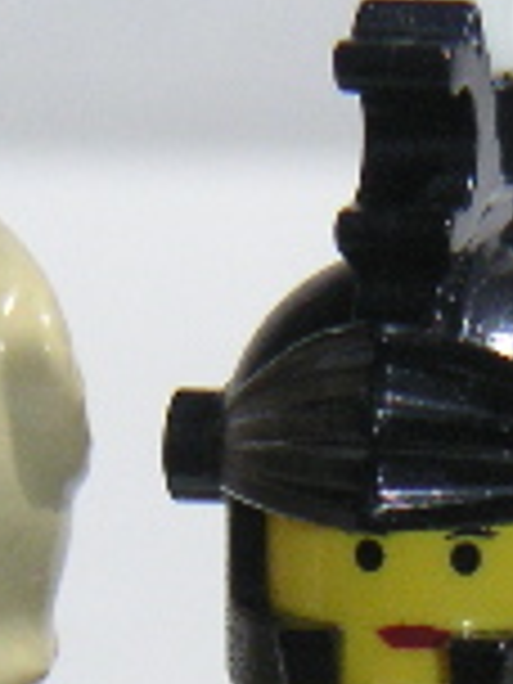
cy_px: 896
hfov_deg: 4.5
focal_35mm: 331
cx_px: 414
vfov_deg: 5.9
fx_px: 6540
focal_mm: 13
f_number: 8
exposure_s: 1/1000
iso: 160
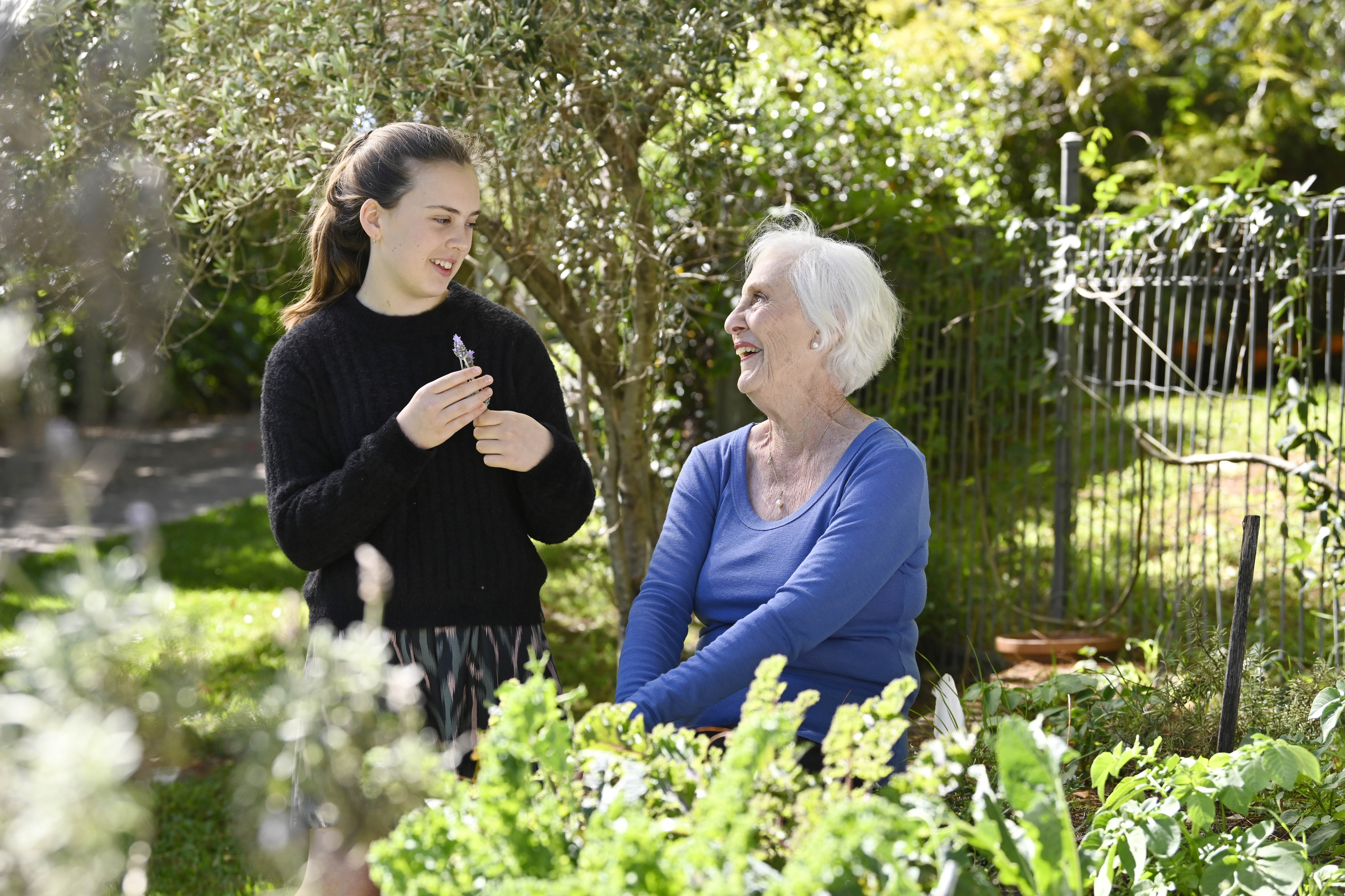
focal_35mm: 90
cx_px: 672
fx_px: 3362
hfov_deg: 22.6
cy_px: 448
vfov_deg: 15.2
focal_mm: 90
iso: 200
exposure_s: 1/400
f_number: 5
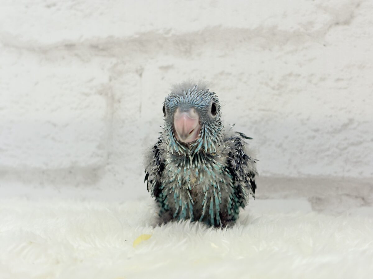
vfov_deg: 28.0
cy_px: 140
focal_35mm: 52
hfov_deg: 36.8
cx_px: 186
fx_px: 560
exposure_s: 1/100
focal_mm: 5.96
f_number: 1.6
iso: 80
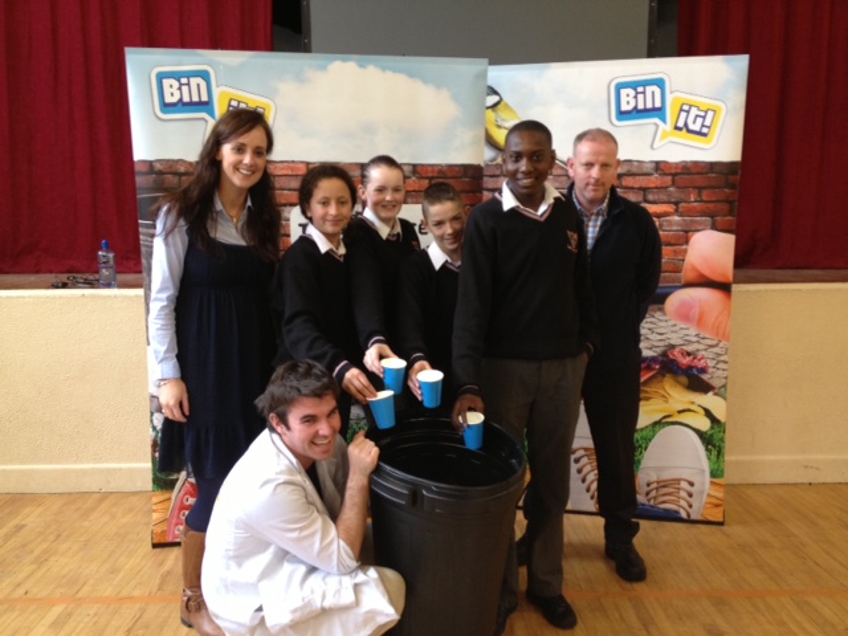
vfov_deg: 40.7
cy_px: 318
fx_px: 857
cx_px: 424
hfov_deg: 52.6
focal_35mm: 35
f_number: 2.4
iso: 125
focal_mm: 4.28
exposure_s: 1/20
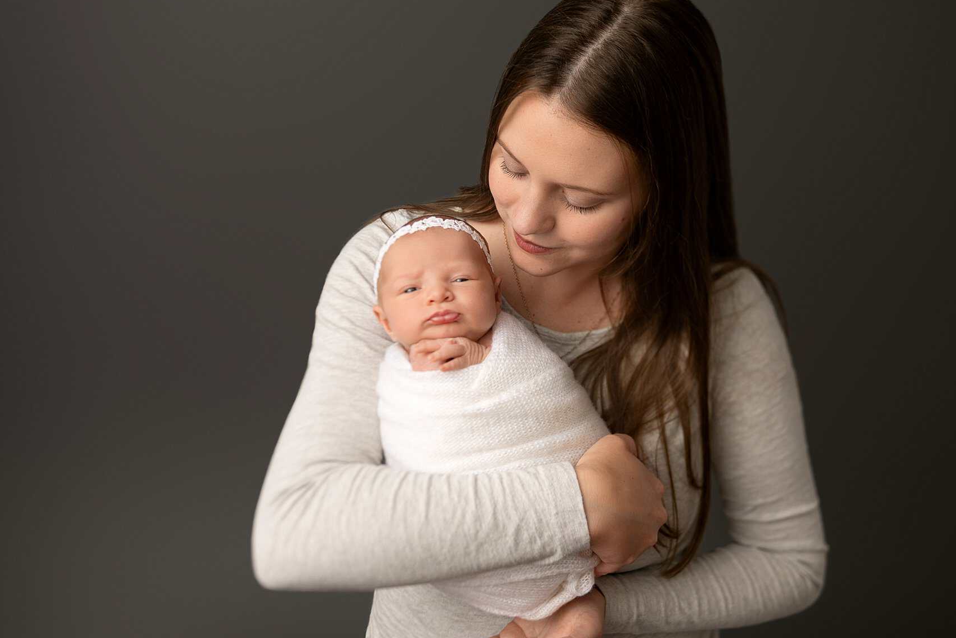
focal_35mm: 41
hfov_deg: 47.4
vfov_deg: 32.6
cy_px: 288
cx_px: 472
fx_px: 1089
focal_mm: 34
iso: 100
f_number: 3.5
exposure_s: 1/200
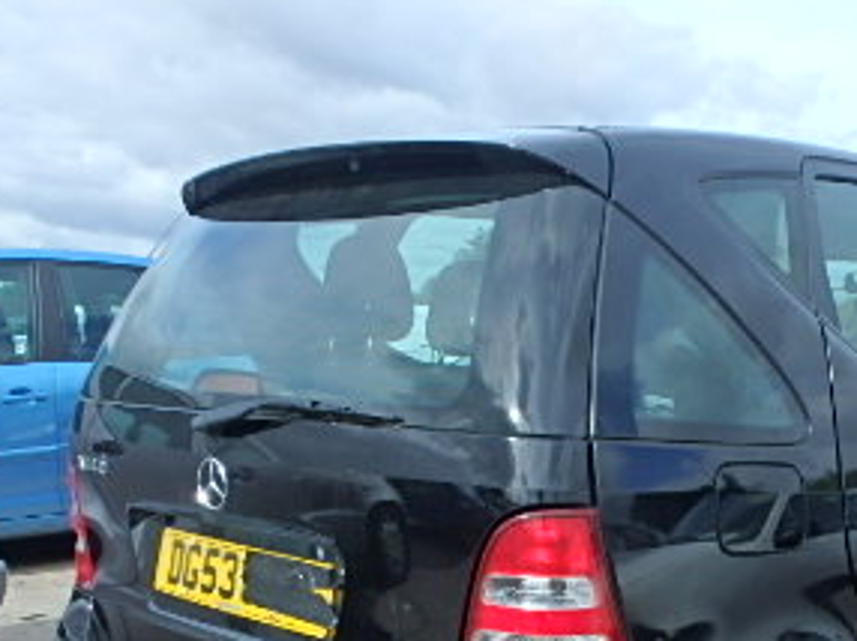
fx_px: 1163
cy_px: 629
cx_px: 674
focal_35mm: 47
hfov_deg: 39.0
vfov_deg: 29.0
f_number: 6
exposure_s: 1/320
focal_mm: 3.7
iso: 125
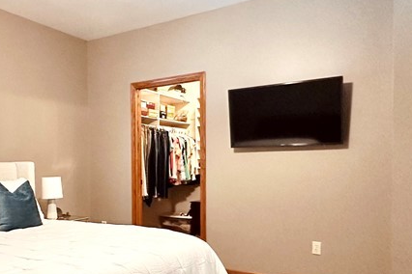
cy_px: 178
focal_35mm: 35
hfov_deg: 52.6
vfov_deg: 37.5
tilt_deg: -2.5
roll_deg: +1.1
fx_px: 401
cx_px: 115
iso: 500
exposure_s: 1/60
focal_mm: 2.22
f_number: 2.2
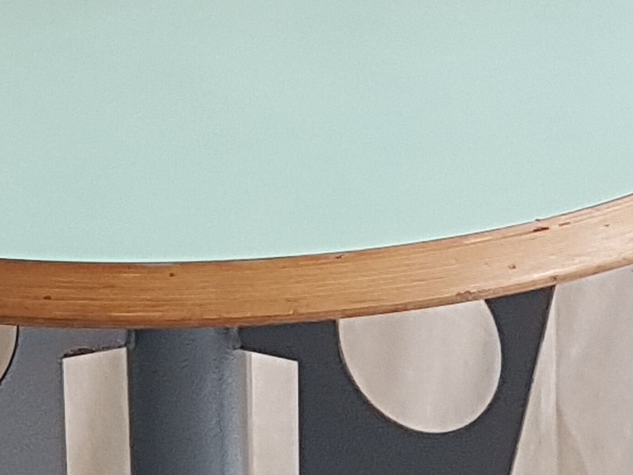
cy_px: 359
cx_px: 190
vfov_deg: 19.3
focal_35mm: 76
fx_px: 1390
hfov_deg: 25.5
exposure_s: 1/50
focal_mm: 4.2
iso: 125
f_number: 1.7
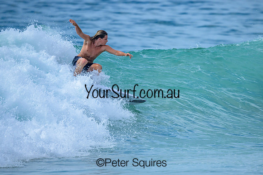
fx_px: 7840
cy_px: 91
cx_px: 148
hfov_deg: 1.9
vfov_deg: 1.3
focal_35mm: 1073
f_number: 6.3
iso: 280
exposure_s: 1/3200
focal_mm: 800
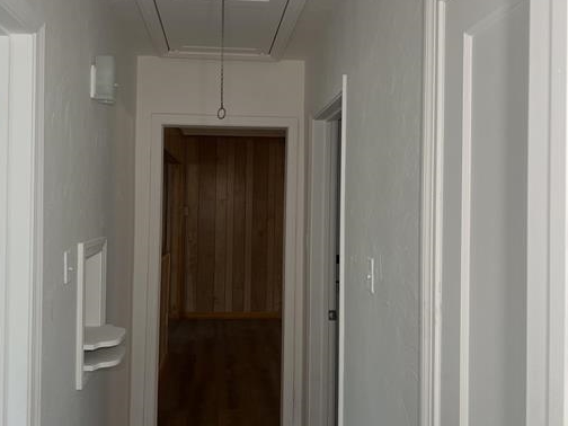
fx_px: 541
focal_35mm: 33
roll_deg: -0.7
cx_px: 242
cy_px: 201
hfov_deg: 55.1
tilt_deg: -1.0
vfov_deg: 42.9
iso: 160
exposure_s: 1/60
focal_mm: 5.7
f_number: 1.5
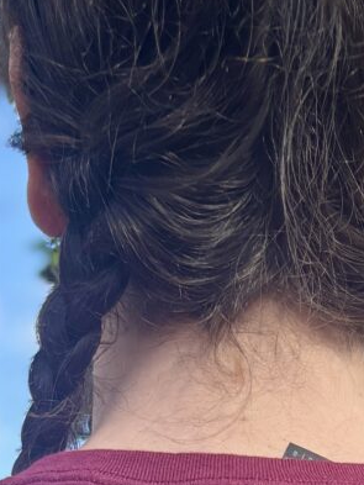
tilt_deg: -8.7
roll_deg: -0.3
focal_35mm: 127
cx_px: 366
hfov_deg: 11.6
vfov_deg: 12.4
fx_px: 1780
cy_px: 1151
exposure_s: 1/414
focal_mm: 5.96
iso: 50
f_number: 1.6
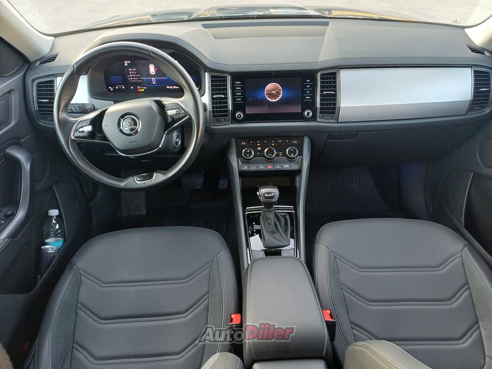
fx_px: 355
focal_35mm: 25
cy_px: 184
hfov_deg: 69.4
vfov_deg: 54.9
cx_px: 246
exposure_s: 1/50
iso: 160
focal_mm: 4.65
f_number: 1.8
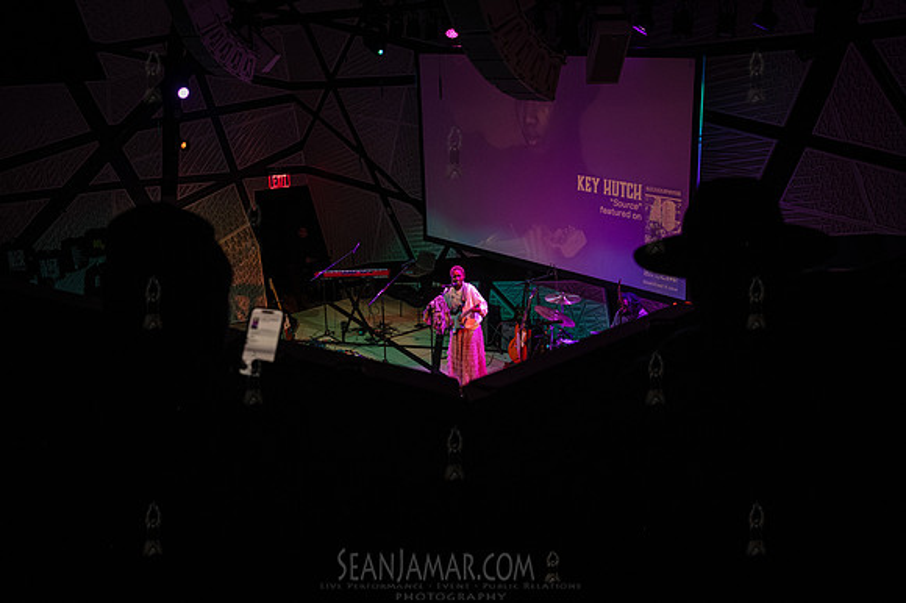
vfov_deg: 37.8
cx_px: 453
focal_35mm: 35
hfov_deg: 54.5
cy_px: 302
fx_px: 880
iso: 10000
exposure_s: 1/400
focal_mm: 35
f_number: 5
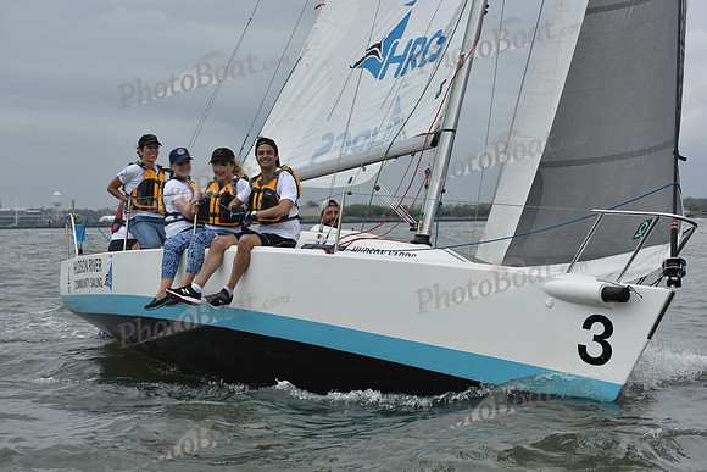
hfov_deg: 21.5
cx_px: 354
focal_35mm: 95
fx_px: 1866
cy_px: 236
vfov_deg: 14.4
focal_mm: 95
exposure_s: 1/800
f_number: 7.1
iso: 400
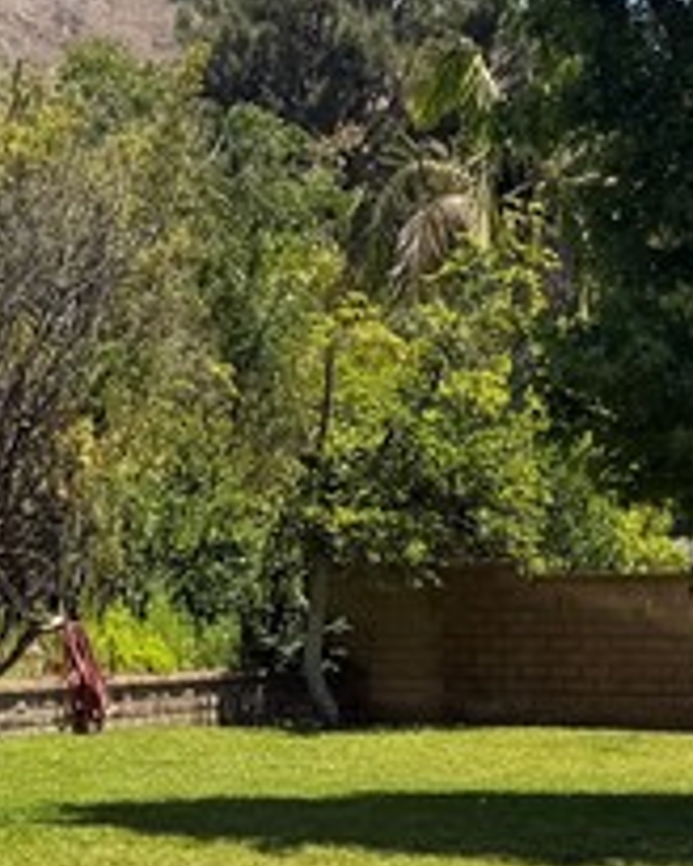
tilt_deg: -0.5
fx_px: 3000
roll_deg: +0.4
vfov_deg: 16.4
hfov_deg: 12.8
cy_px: 634
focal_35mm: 117
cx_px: 849
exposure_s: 1/3279
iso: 80
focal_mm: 6.76
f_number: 1.78
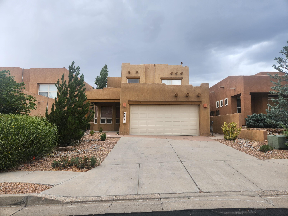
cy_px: 108
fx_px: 191
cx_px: 144
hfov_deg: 73.9
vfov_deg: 58.9
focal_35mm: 23
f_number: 1.8
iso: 20
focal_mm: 5.4
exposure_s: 1/457
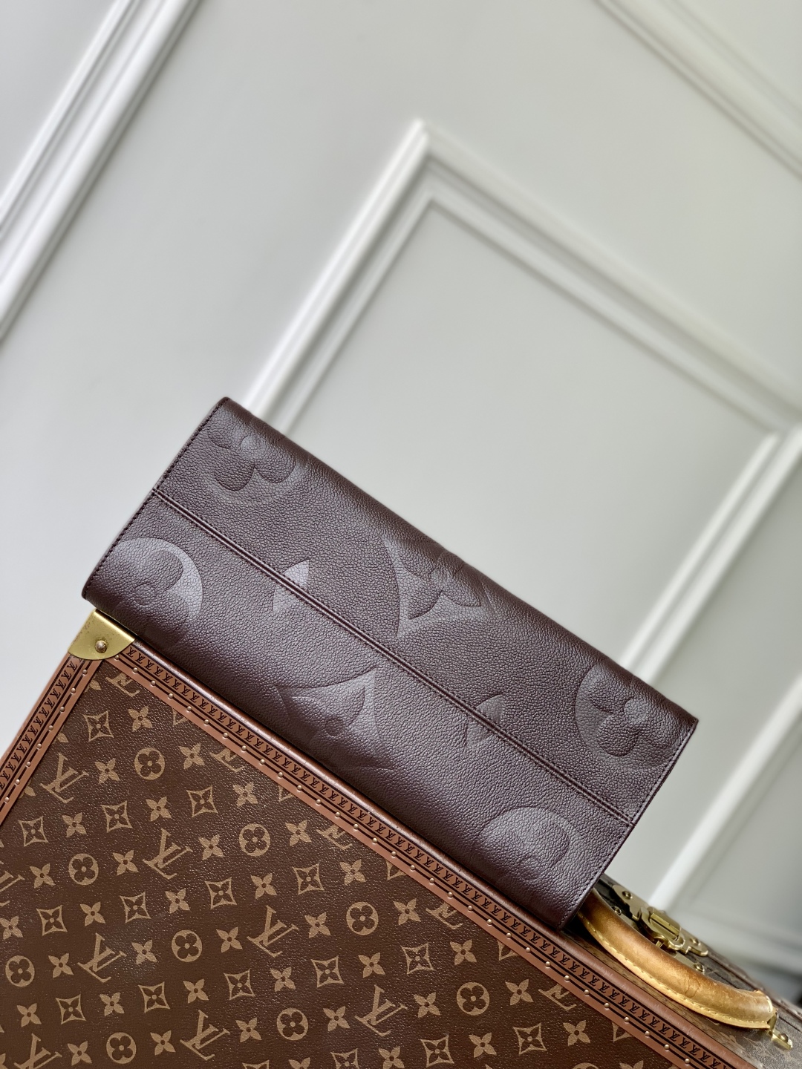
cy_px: 534
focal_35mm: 52
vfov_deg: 36.8
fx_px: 1606
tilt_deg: -7.5
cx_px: 401
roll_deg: -32.8
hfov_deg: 28.0
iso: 20
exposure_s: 1/122
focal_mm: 6
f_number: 2.4
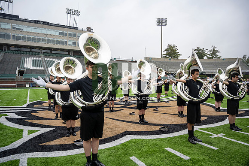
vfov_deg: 53.2
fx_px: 166
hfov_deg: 73.7
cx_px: 124
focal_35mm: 24
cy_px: 83
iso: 320
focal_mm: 24
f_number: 4
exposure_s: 1/200
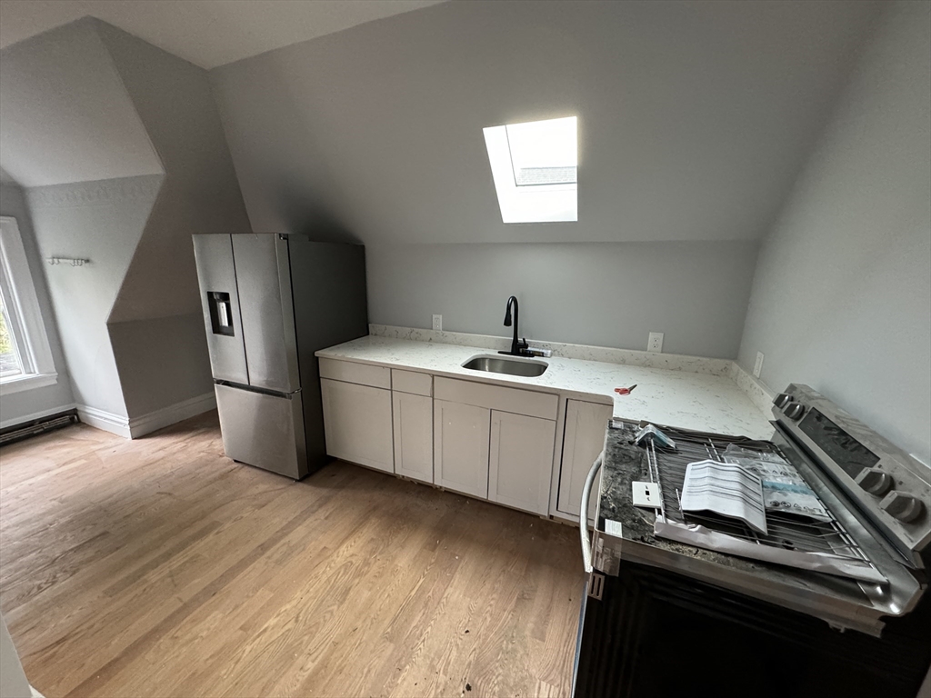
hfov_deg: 102.1
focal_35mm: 14
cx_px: 466
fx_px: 377
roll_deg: +0.8
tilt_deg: -15.5
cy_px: 349
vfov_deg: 85.7
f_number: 2.2
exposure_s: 1/60
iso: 500
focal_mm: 2.22
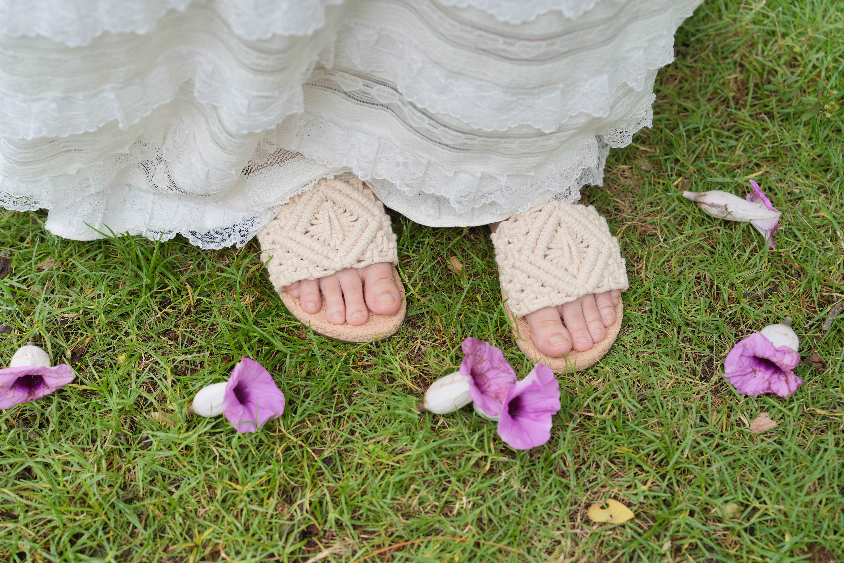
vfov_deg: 23.0
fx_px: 1383
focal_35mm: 59
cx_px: 422
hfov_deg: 33.9
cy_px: 282
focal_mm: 59
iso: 125
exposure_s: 1/320
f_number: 4
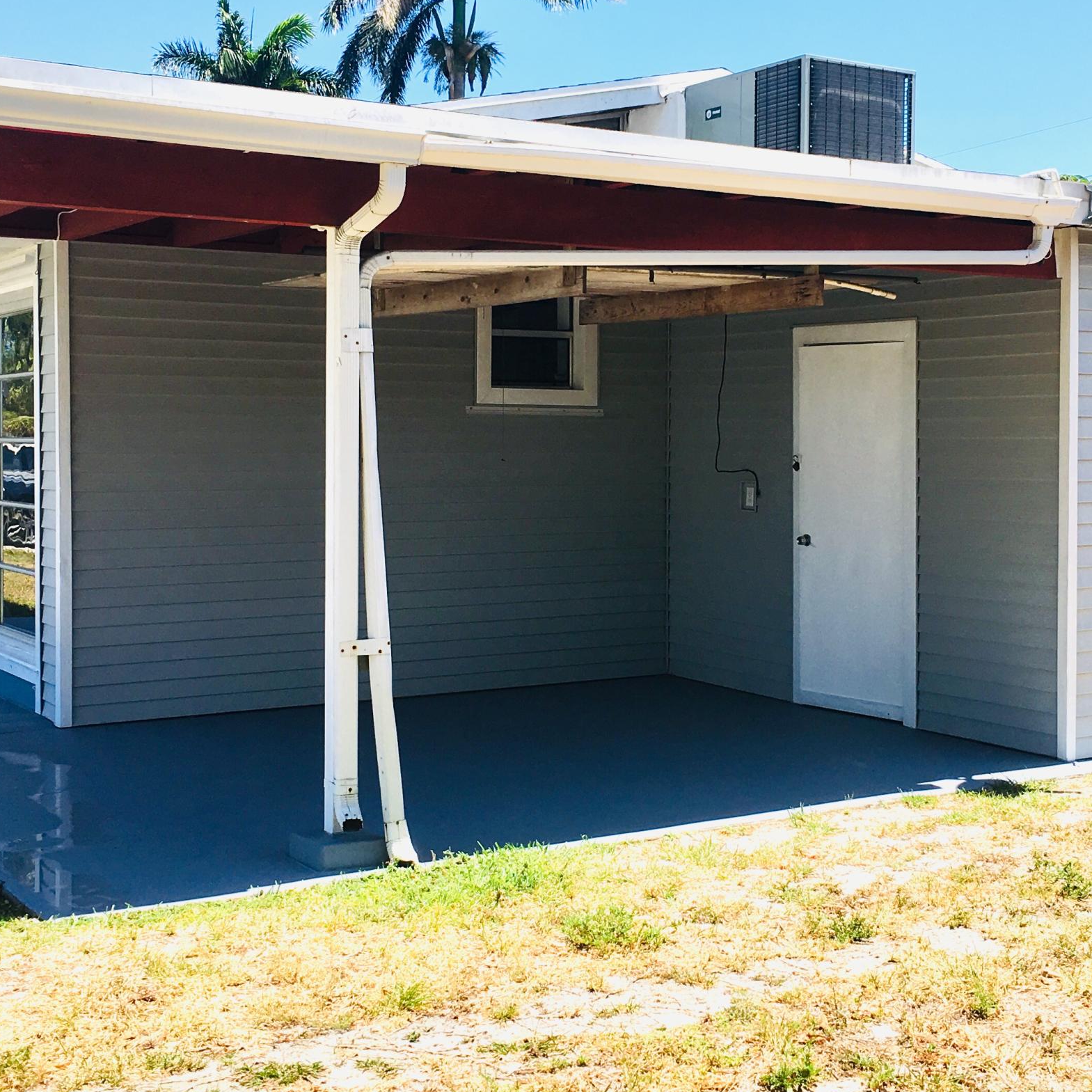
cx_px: 612
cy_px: 479
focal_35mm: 49
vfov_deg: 34.6
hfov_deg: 34.6
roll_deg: -1.4
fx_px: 1749
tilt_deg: -0.6
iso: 25
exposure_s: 1/974
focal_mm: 4.15
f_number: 2.2
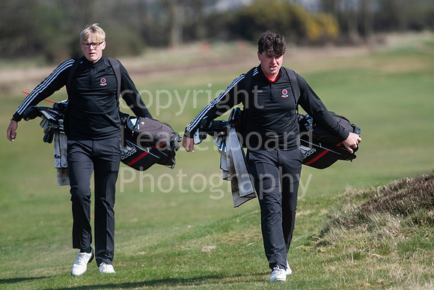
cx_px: 217
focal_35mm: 450
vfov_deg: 3.1
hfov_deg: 4.6
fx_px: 5426
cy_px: 145
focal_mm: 300
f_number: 4
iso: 400
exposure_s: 1/5000
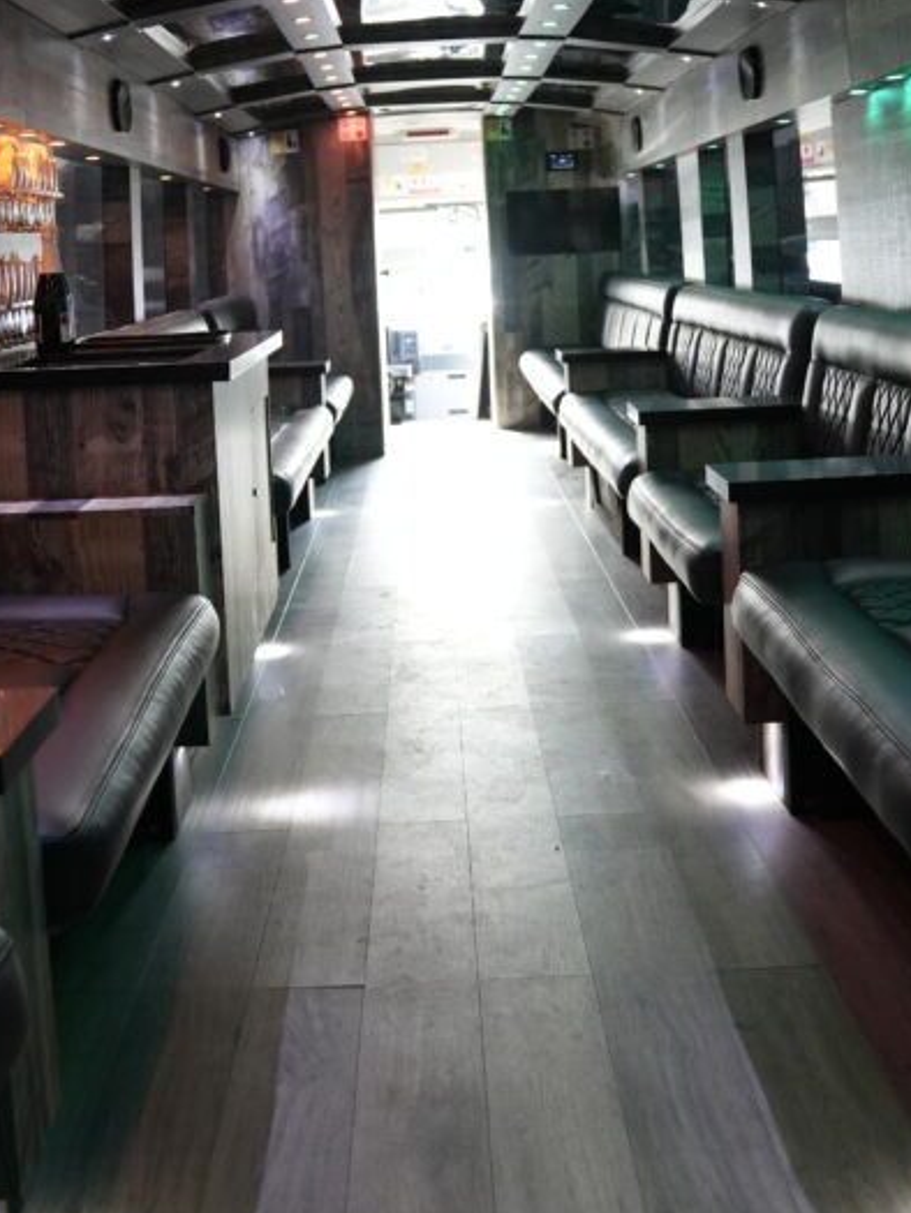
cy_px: 351
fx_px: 1578
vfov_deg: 41.2
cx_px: 392
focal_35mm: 45
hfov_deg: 32.1
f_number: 2.8
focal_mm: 24
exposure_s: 1/160
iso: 1600
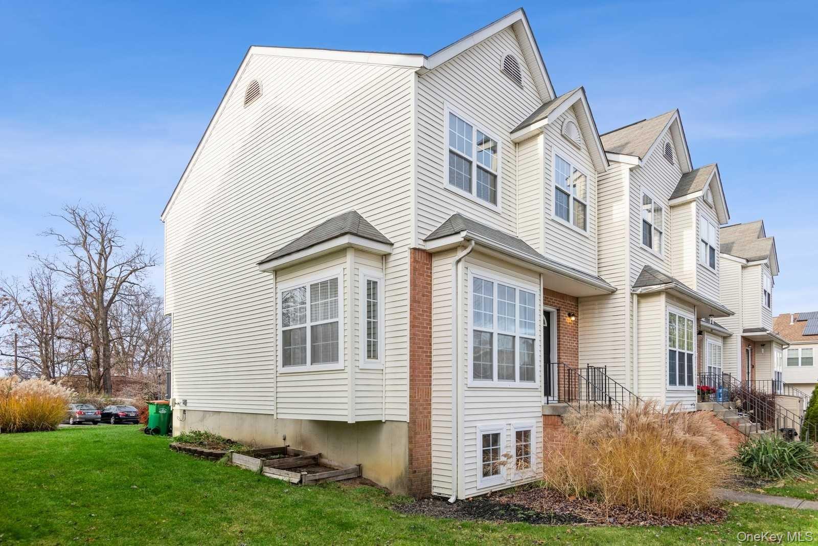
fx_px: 500
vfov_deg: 57.2
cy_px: 273
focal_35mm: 22
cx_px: 409
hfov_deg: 78.6
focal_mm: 22
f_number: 8
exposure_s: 1/100
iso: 200
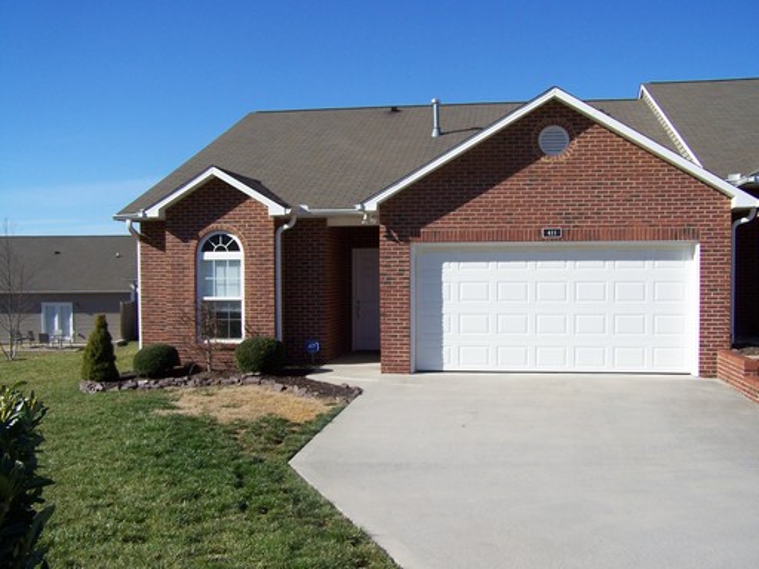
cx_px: 380
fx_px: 833
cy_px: 284
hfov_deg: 49.0
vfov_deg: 37.7
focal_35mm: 38
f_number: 4
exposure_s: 1/640
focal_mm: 6.3
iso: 64
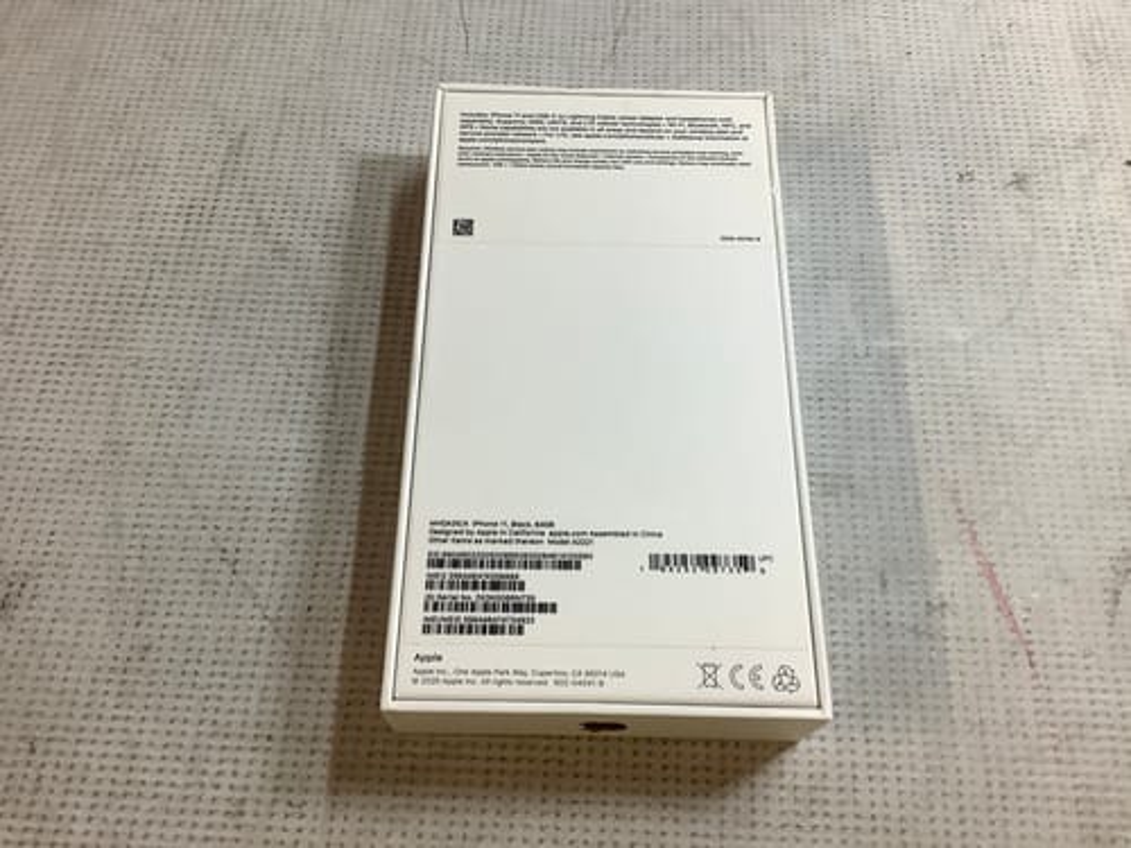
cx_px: 566
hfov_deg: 58.4
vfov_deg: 45.4
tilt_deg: -65.2
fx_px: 1013
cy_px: 424
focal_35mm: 31
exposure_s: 1/50
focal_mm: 3.3
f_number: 2.4
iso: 80
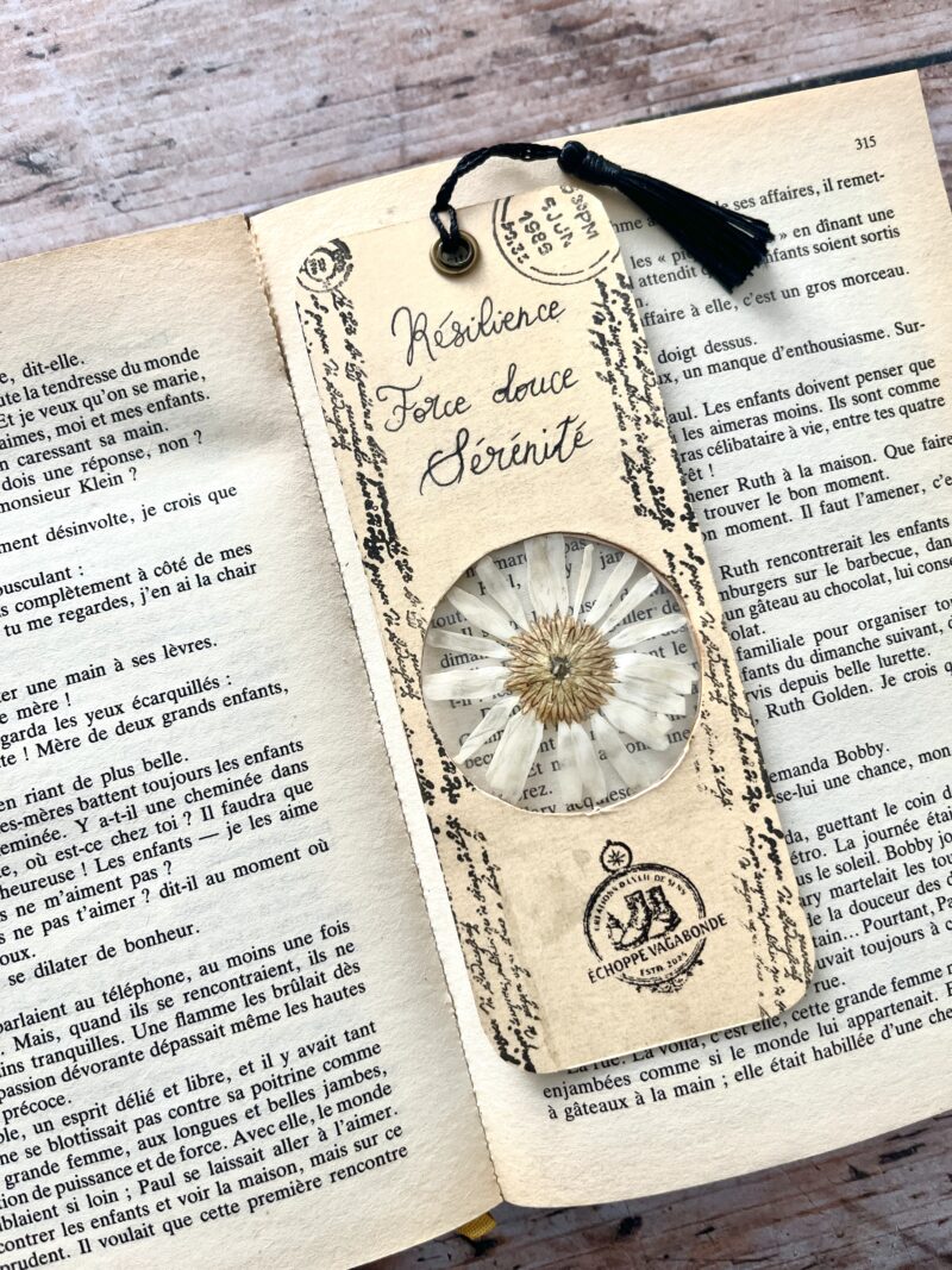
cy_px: 635
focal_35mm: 26
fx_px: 954
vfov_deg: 67.3
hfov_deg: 53.1
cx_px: 476
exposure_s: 1/121
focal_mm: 5.1
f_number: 1.6
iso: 125
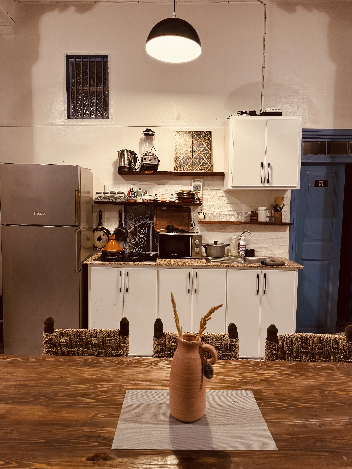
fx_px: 325
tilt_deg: -4.3
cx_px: 176
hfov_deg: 56.8
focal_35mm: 24
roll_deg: -0.8
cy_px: 234
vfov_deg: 71.6
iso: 250
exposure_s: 1/50
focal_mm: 6.76
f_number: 1.78
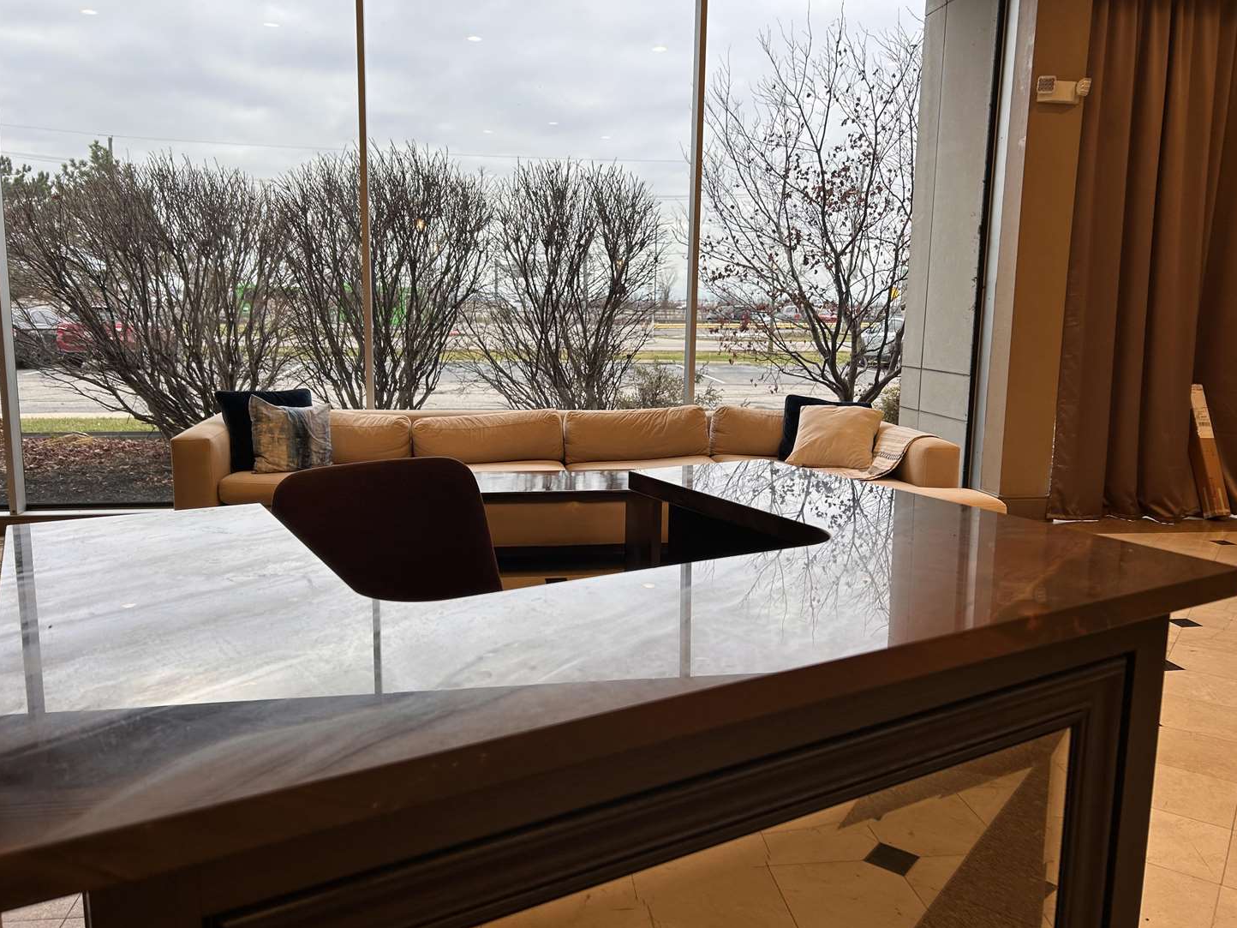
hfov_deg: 65.3
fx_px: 965
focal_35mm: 27
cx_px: 612
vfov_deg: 51.4
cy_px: 454
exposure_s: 1/120
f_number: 1.5
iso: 40
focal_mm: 5.7
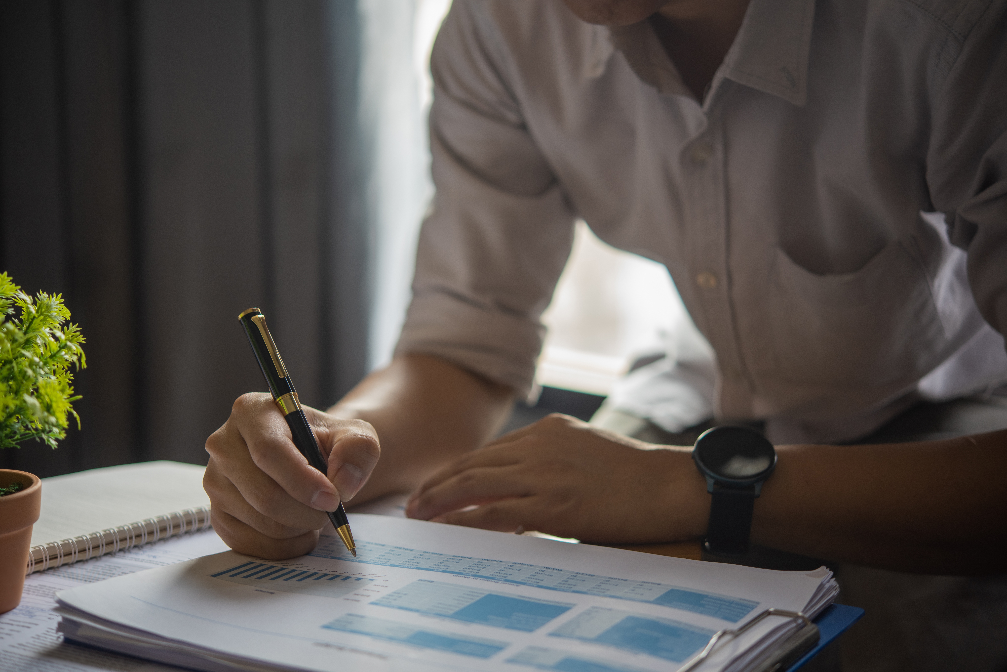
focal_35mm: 60
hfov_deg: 33.4
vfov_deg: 22.6
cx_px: 504
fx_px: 1679
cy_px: 336
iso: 200
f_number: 2.8
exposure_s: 1/125
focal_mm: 60
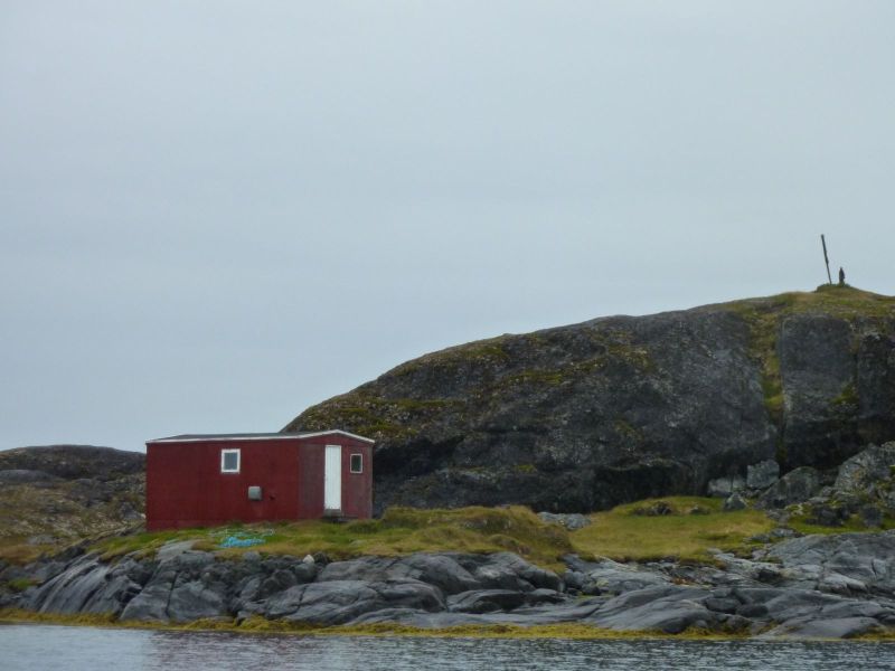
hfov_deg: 15.4
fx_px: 3309
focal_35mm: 128
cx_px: 448
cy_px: 336
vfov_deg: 11.6
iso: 250
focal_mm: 21
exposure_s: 1/400
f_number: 4.4
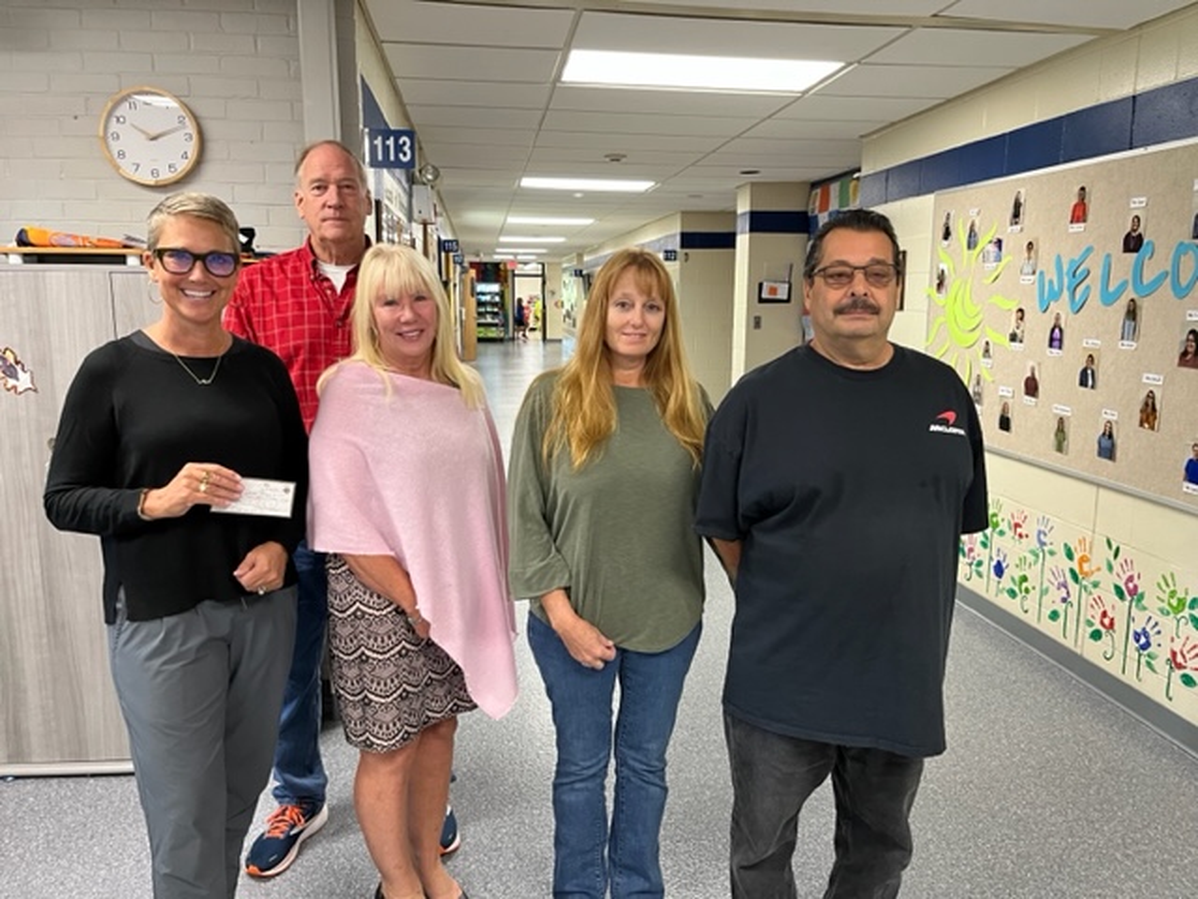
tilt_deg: -9.5
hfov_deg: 67.3
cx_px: 599
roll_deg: -0.6
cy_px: 450
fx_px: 900
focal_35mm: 26
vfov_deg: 53.1
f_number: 1.6
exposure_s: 1/60
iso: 250
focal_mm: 5.1
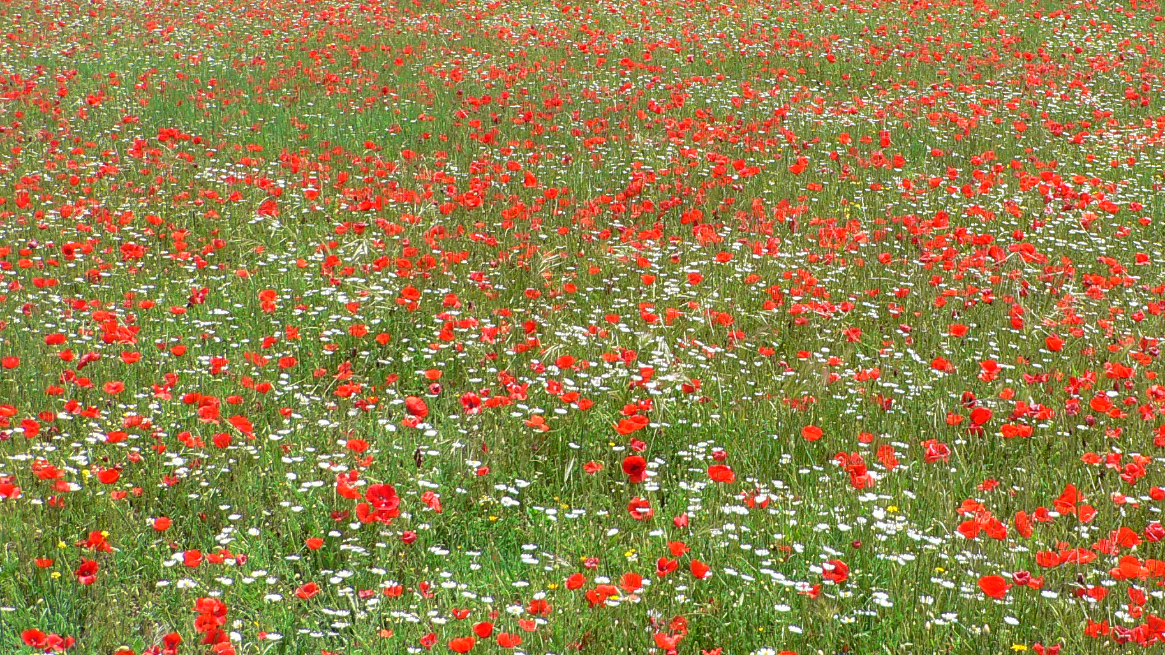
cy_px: 141
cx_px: 747
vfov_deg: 21.6
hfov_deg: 37.6
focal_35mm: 55
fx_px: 1699
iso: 80
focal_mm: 6
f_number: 4
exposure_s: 1/320
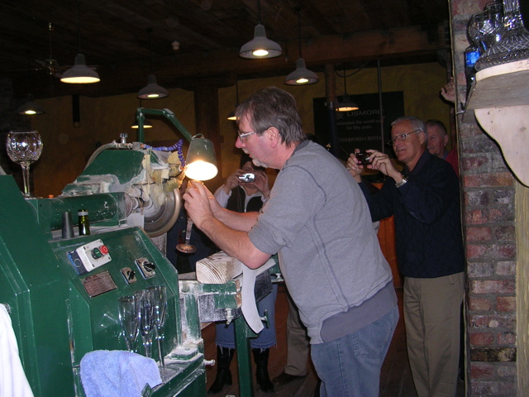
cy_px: 198
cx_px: 264
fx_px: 581
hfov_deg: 49.0
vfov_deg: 37.7
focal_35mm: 38
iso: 79
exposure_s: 1/60.1
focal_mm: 5.8
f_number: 2.8
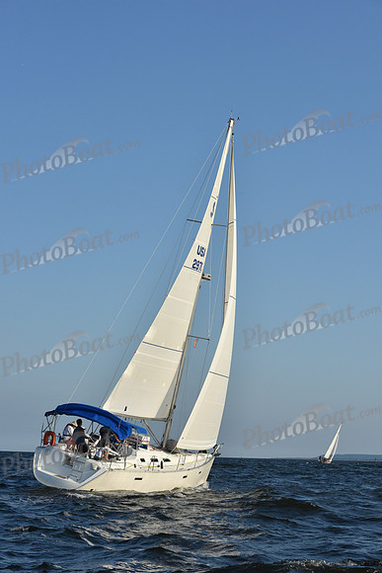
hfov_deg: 19.5
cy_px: 286
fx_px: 1113
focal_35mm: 70
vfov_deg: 28.8
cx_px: 191
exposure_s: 1/1000
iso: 320
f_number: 10
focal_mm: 70
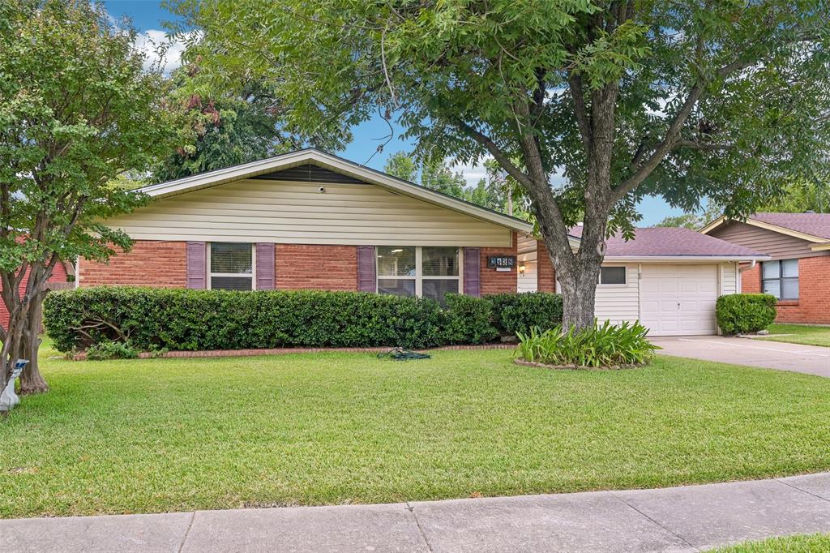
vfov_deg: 43.6
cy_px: 276
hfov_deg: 61.9
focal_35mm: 30
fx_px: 691
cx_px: 415
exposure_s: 1/40
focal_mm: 30
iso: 400
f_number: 8
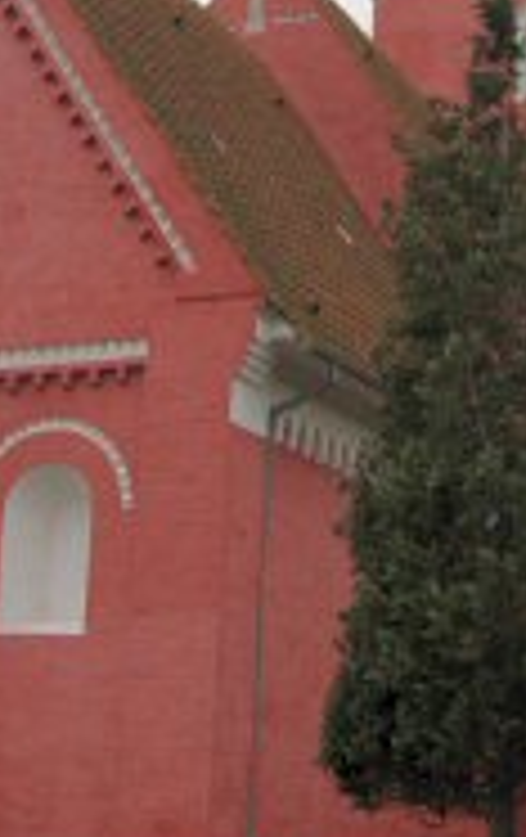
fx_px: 1986
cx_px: 411
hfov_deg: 15.0
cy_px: 317
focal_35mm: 87
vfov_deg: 23.7
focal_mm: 7.5
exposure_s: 1/181
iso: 50
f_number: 4.3
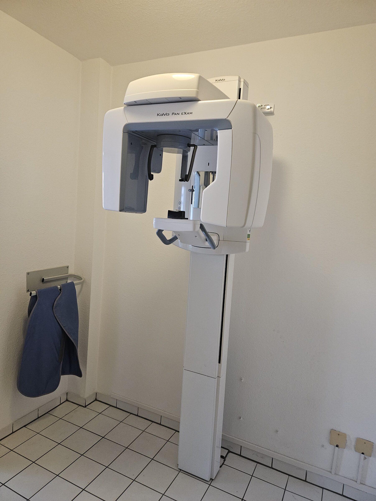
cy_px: 250
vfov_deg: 73.9
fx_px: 333
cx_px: 188
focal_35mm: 23
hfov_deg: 58.9
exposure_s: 1/101
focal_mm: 5.4
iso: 640
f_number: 1.8
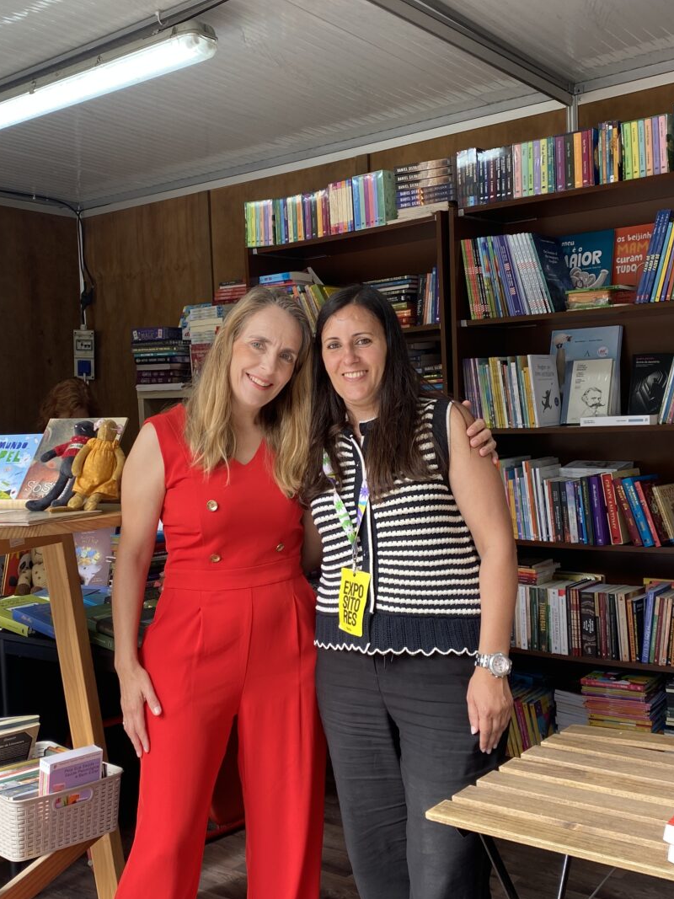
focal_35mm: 39
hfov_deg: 36.8
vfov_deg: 47.9
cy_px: 471
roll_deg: +1.6
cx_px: 319
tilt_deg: -0.9
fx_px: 1013
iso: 32
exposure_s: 1/122
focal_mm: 4.25
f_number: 1.8
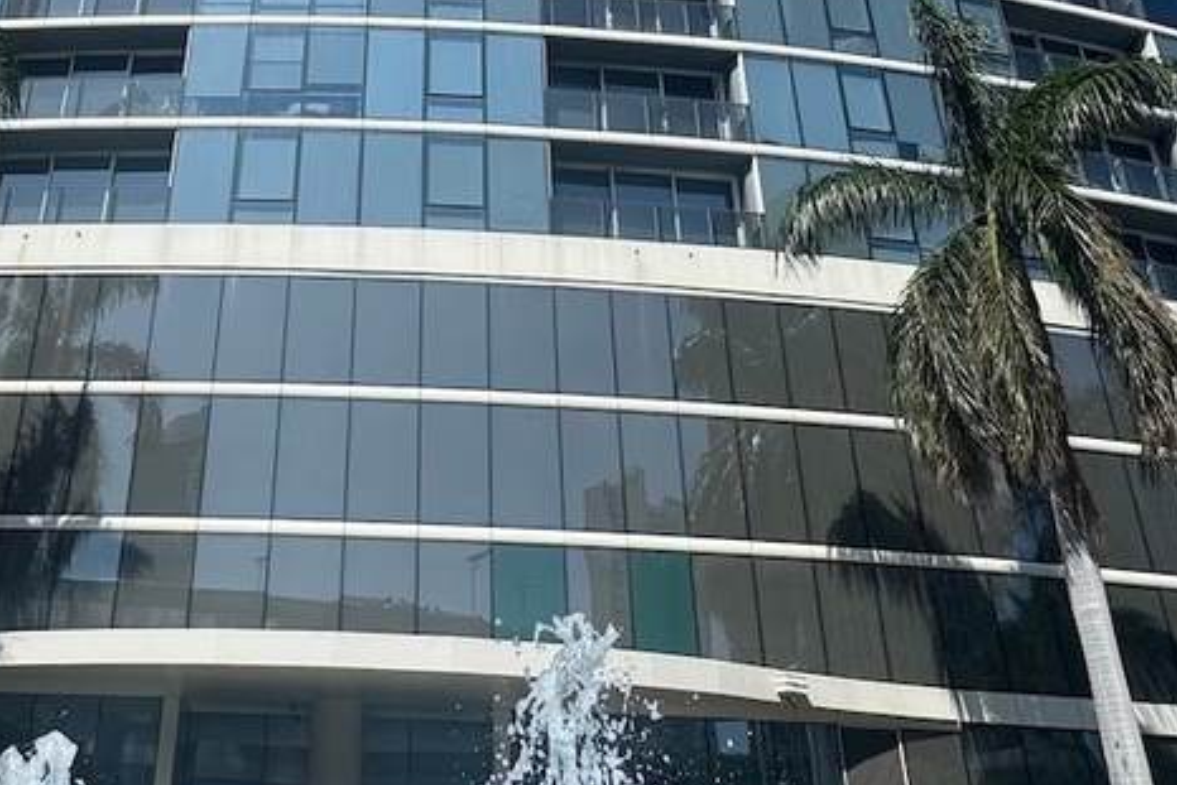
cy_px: 45
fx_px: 1308
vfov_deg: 31.5
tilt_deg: +36.5
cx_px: 381
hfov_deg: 47.6
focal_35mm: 40
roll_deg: -2.3
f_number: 2.2
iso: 50
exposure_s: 1/2985
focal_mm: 2.22
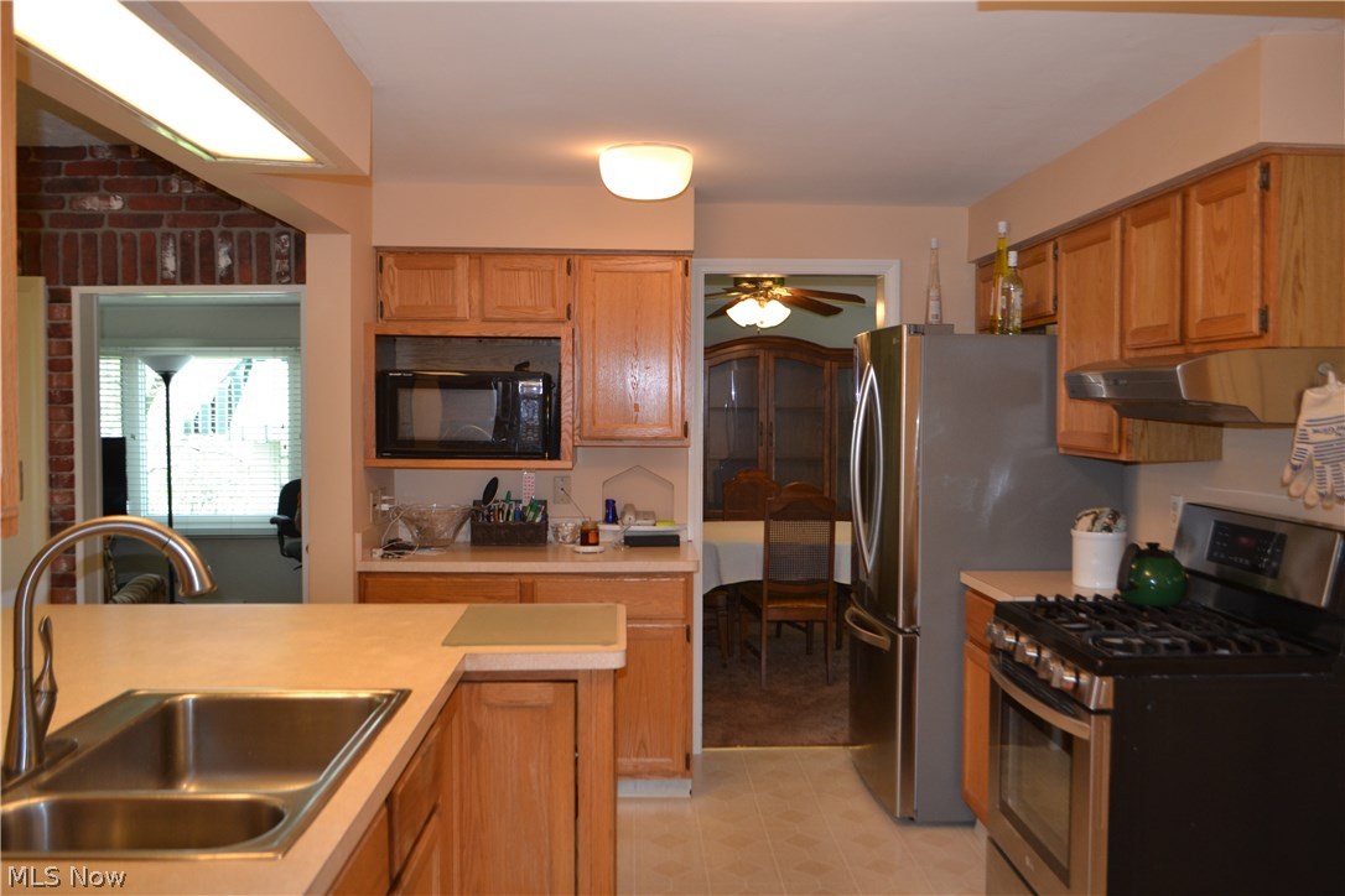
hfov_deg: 61.9
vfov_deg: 43.6
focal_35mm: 30
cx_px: 672
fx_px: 1121
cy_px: 448
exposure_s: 1/60
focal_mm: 20
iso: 400
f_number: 3.8
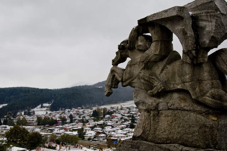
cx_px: 114
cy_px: 76
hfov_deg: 46.5
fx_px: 264
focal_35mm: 42
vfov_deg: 31.8
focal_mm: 28
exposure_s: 1/60
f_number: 10
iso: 160
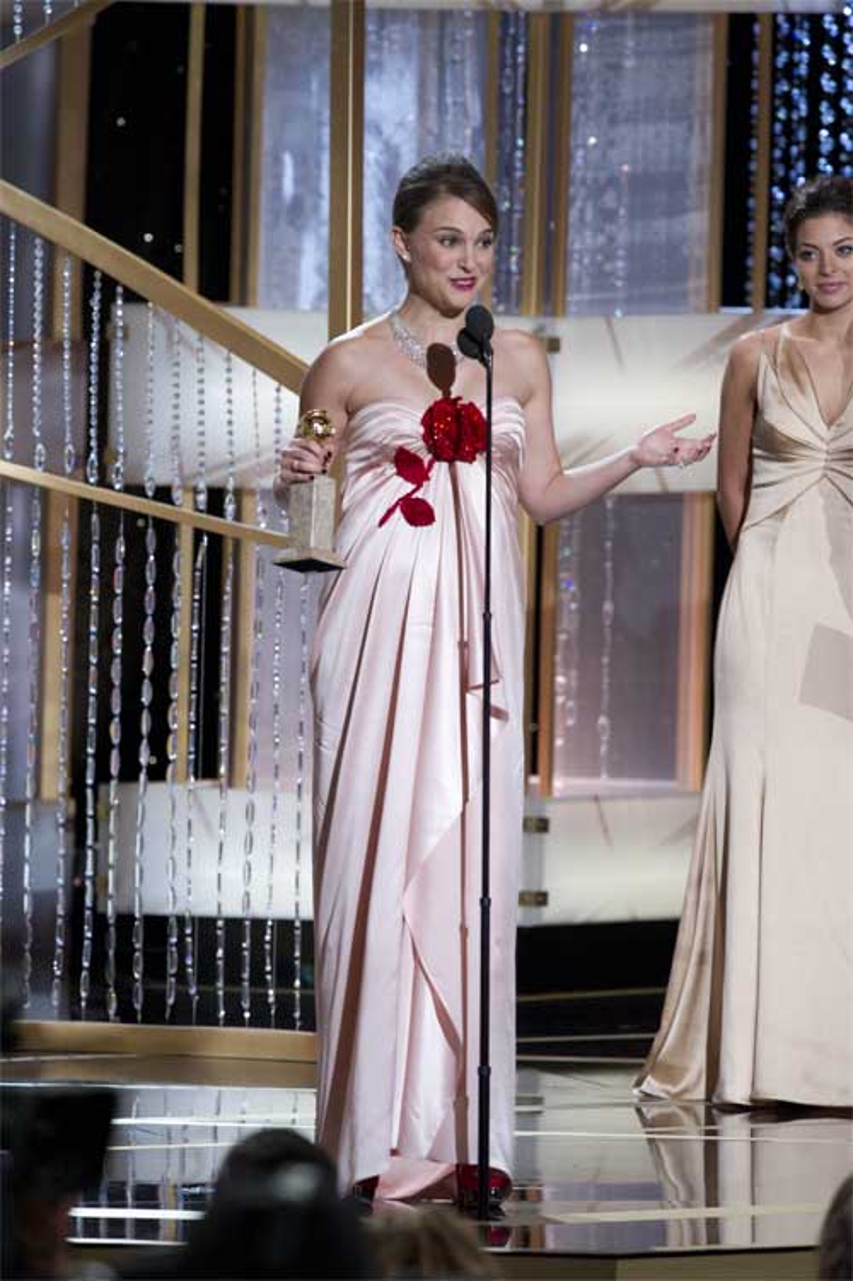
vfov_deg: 5.2
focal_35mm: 400
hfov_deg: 3.4
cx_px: 426
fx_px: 14229
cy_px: 640
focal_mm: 400
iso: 5000
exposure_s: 1/200
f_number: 4
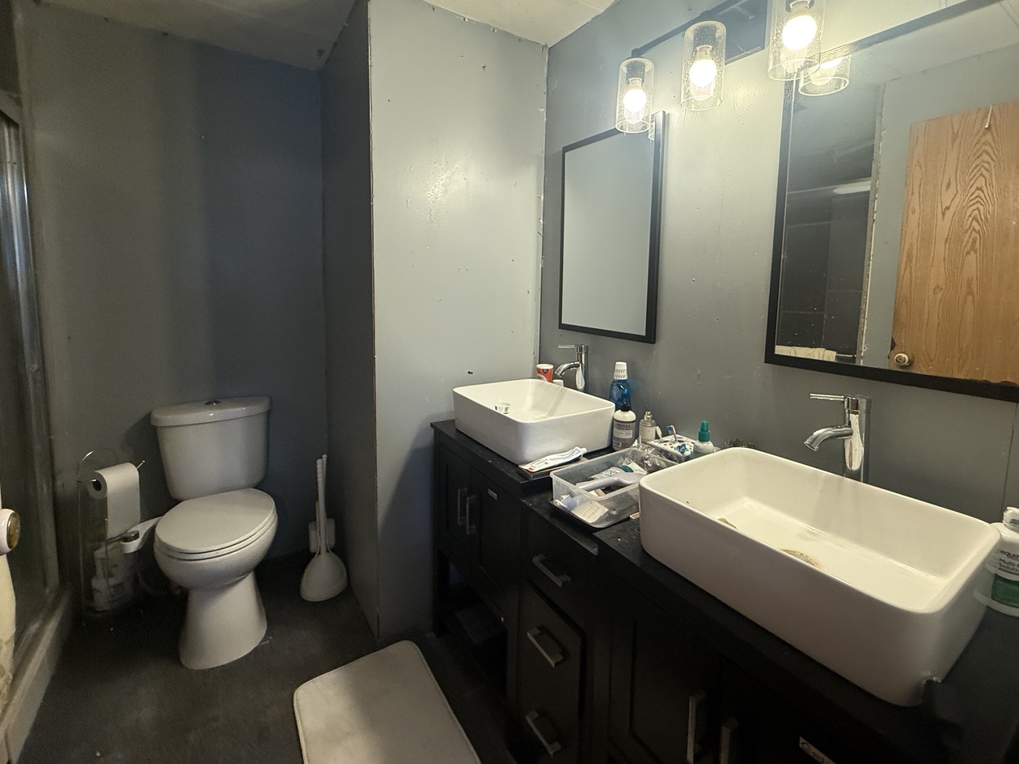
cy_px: 335
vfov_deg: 77.8
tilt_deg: -5.9
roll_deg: -1.4
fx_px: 471
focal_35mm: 16
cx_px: 558
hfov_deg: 94.2
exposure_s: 1/120
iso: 320
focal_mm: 2.22
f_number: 2.2
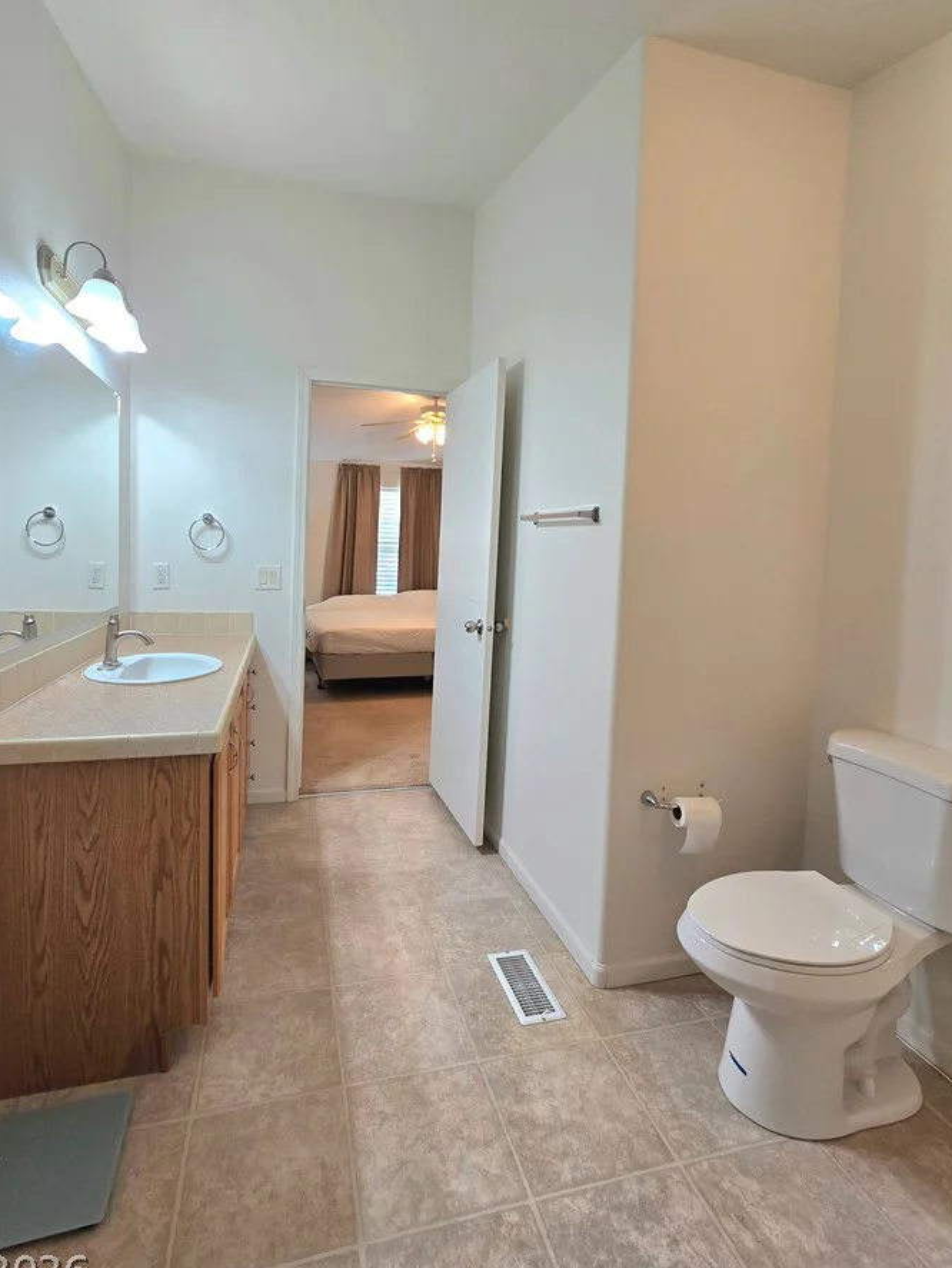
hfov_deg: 81.6
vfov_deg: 97.8
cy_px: 572
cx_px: 432
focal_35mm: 15
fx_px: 550
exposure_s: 1/60.2
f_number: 2.2
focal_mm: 2.2
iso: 50
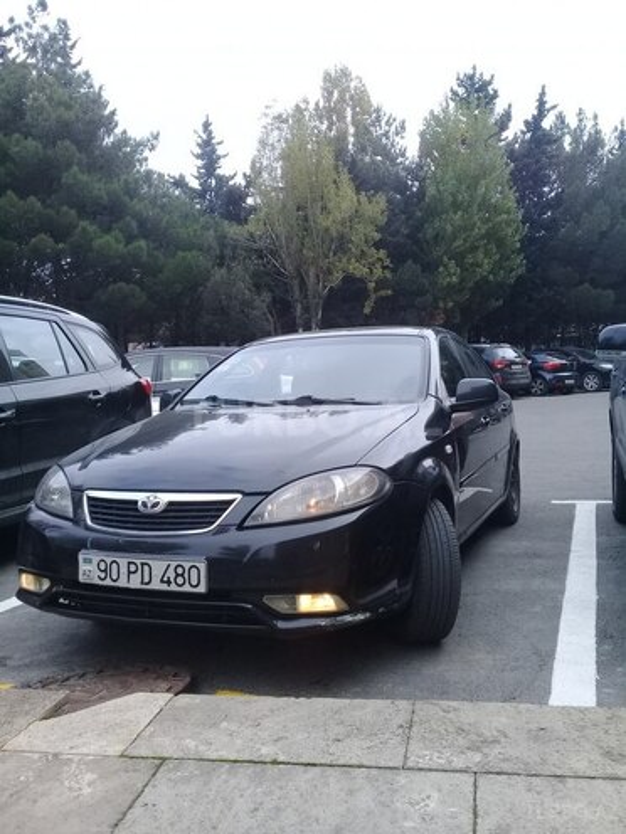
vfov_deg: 58.4
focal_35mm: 31
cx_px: 313
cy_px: 417
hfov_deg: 45.4
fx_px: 747
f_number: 2.2
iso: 50
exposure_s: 1/307
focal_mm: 3.3
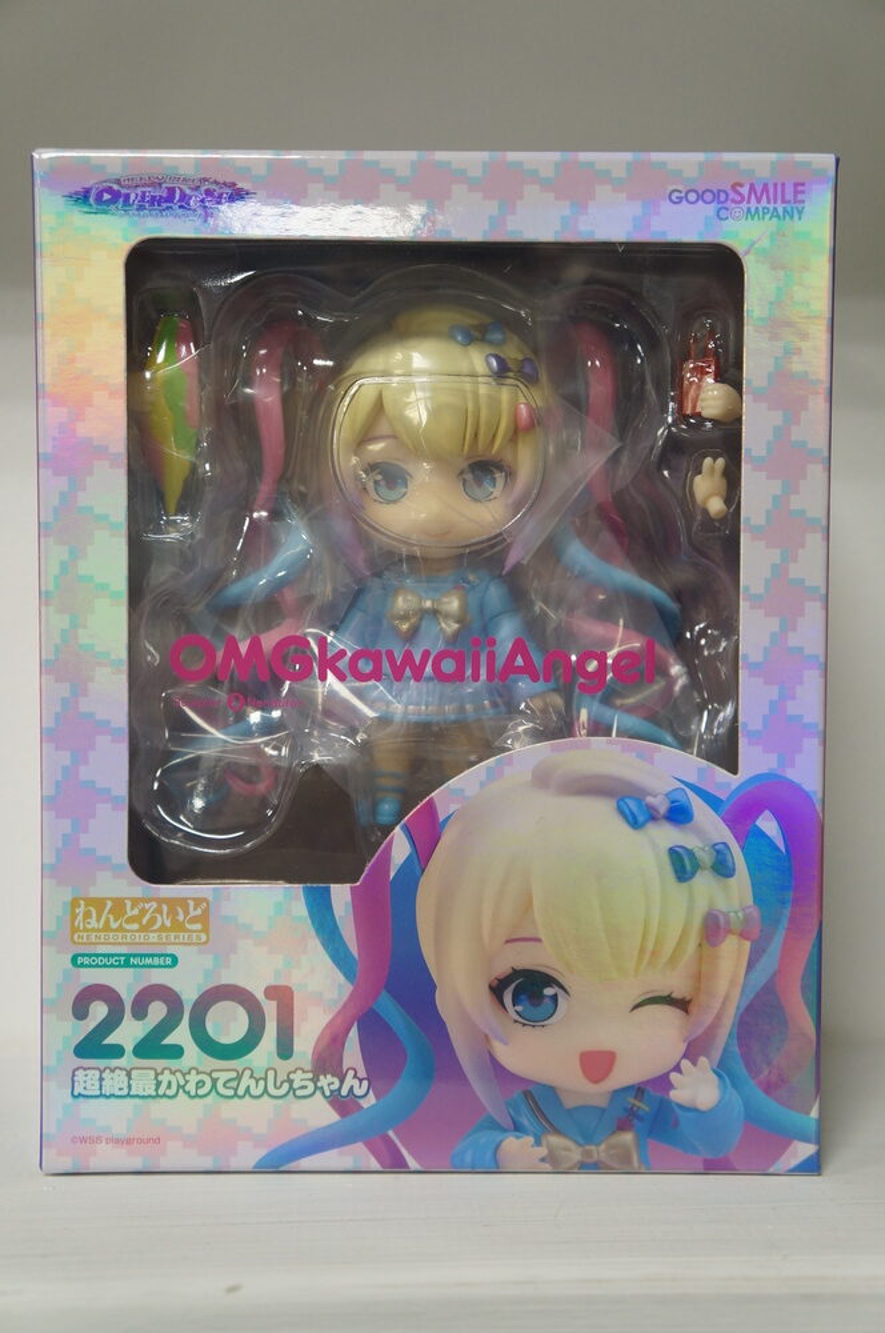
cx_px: 442
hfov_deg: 31.8
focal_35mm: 42
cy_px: 666
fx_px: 1553
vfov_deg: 46.5
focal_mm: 28
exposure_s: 1/60
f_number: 4
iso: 1000
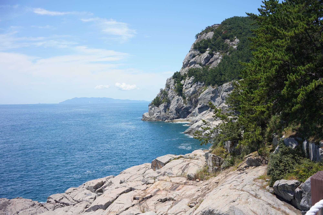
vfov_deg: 37.9
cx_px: 162
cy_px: 108
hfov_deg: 54.4
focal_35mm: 35
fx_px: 314
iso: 100
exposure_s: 1/100
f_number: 11
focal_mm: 35
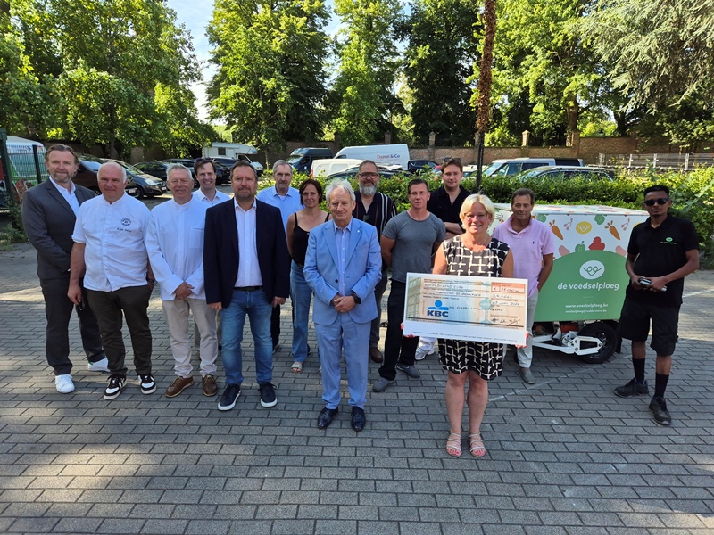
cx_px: 357
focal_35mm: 23
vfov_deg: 58.9
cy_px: 268
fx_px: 474
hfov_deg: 73.9
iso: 25
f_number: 1.8
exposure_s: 1/365
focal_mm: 5.4
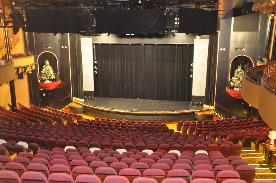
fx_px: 287
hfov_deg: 51.3
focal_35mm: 38
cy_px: 92
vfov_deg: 35.4
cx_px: 138
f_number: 5.6
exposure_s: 1/5
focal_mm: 25
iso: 2500
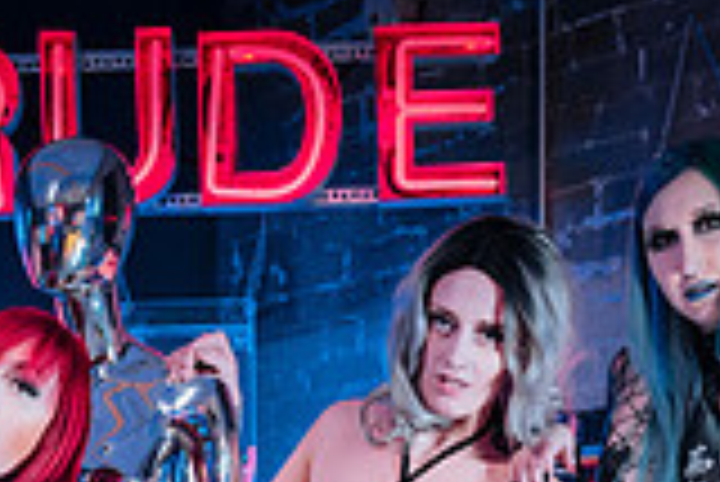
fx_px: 2182
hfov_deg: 18.6
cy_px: 849
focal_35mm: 109
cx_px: 194
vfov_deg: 11.7
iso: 400
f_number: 4
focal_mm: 30
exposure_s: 1/60
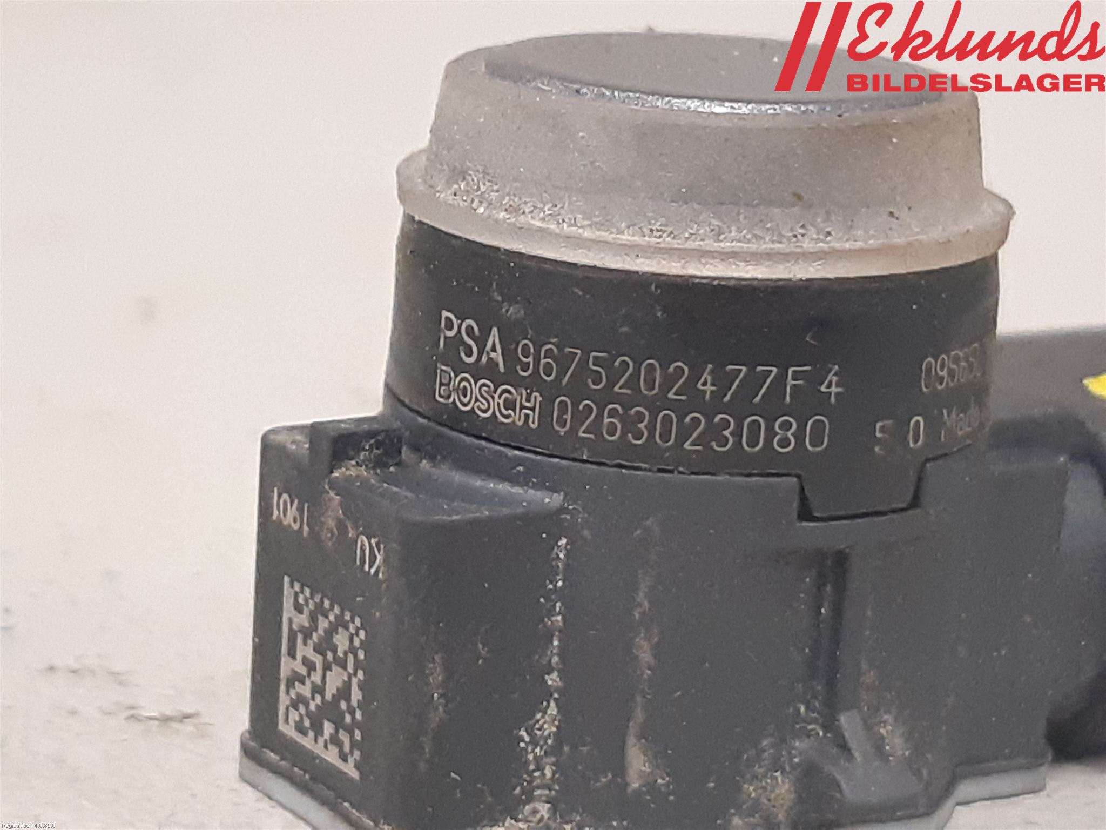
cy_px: 415
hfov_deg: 67.3
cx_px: 553
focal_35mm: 26
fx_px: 831
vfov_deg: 53.1
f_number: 1.7
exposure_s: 1/50
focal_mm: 3.93
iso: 250
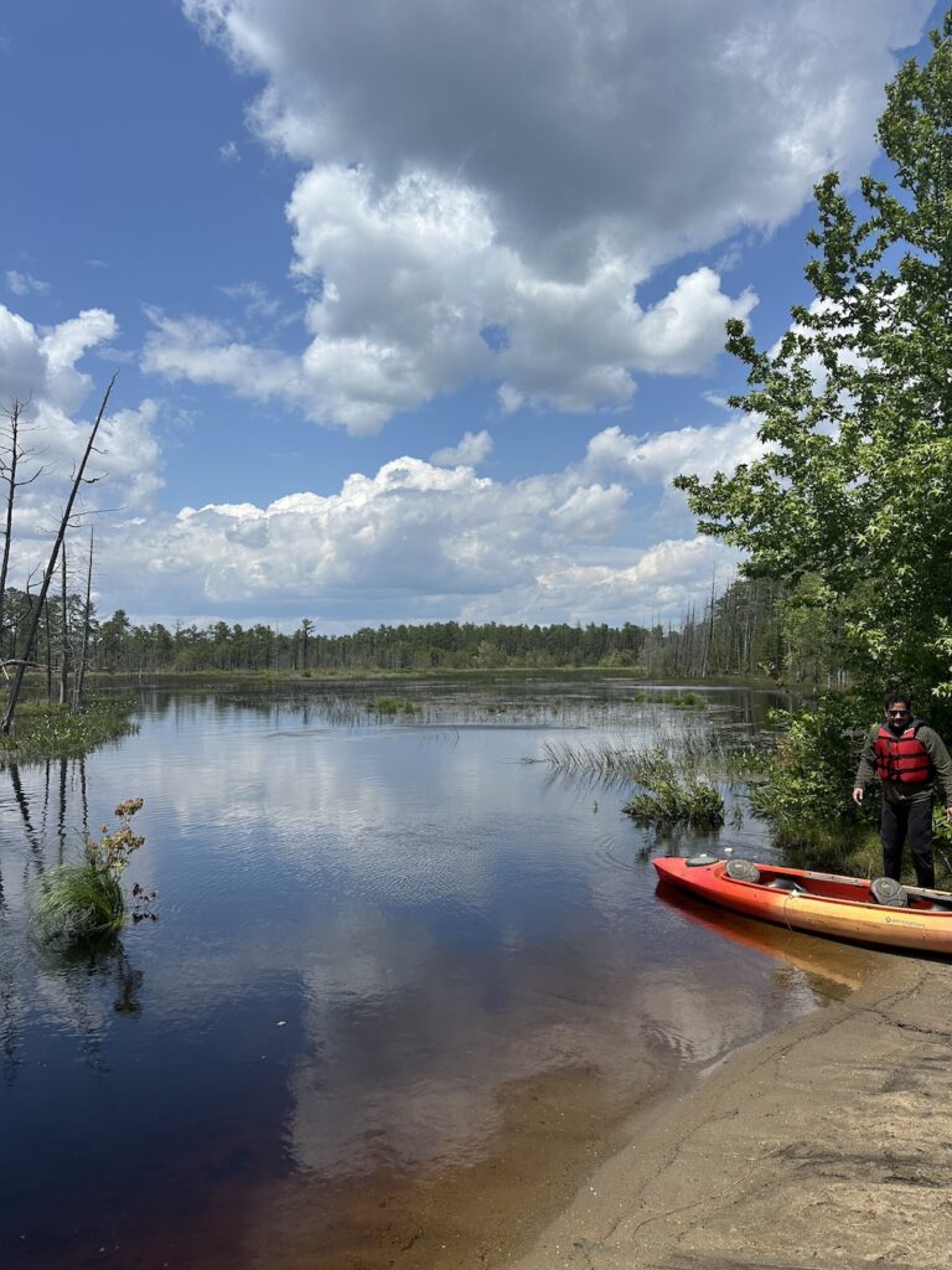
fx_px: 880
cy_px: 635
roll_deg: -1.8
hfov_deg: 56.8
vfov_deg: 71.6
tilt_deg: +1.9
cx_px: 476
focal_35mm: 24
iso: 80
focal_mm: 6.86
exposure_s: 1/8929
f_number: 1.78
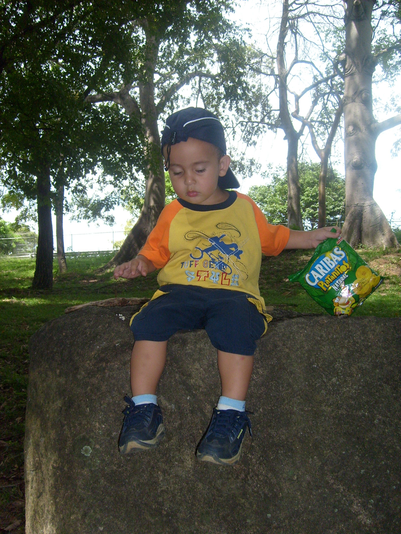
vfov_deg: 52.6
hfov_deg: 40.7
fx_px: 541
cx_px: 200
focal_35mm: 35
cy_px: 267
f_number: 7.1
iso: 80
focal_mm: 5.8
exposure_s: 1/90
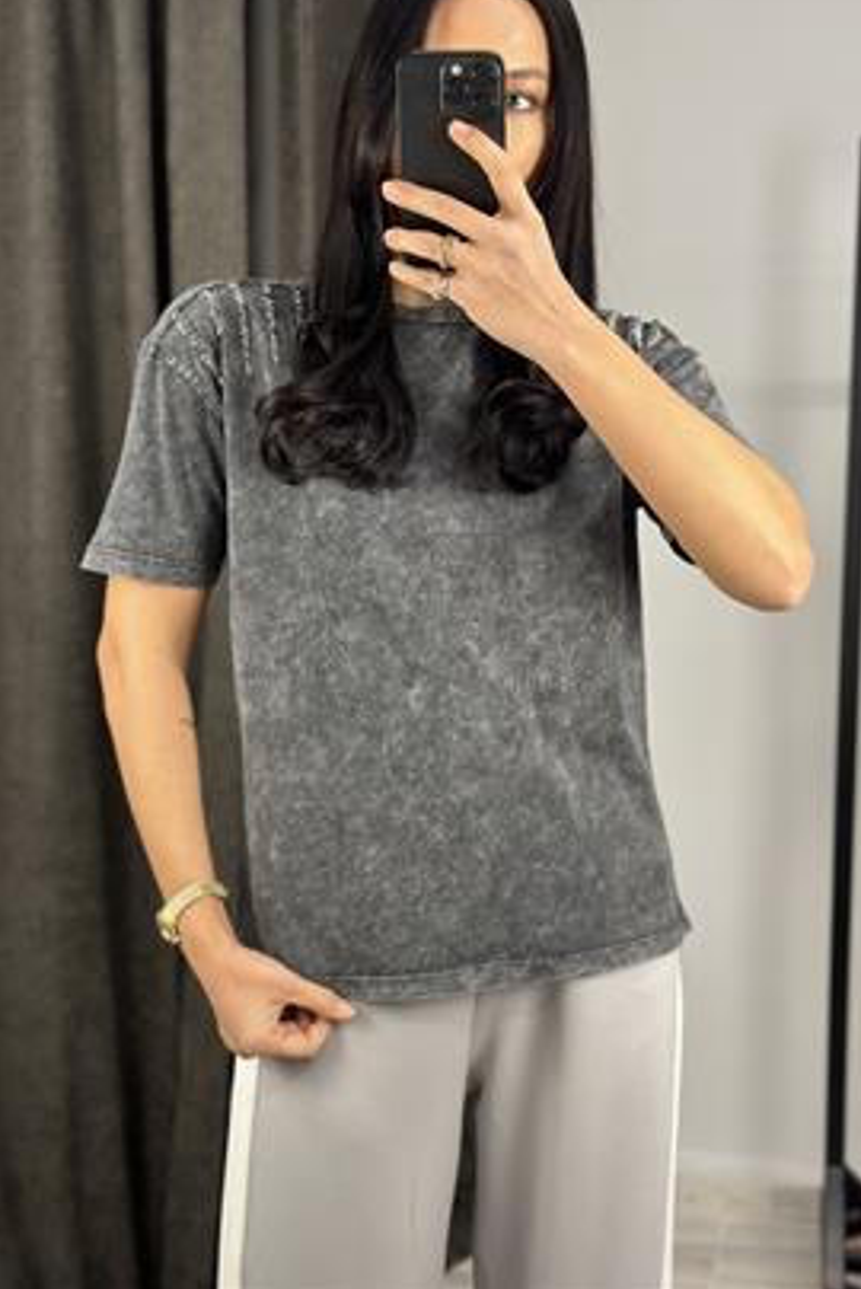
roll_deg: +0.0
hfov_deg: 26.5
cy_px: 637
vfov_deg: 38.9
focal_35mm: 51
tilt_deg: -29.0
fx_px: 1826
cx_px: 437
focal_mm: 6.86
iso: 200
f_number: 1.78
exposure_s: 1/100
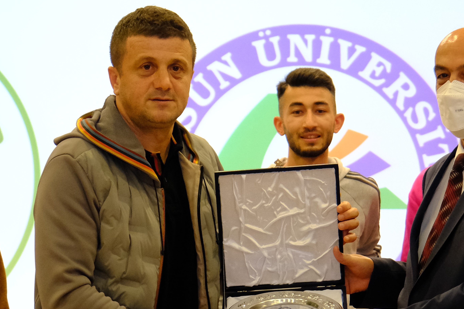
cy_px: 238
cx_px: 243
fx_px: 1894
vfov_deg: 9.3
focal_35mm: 147
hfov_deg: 14.0
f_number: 4
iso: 2500
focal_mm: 44.7
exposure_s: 1/100
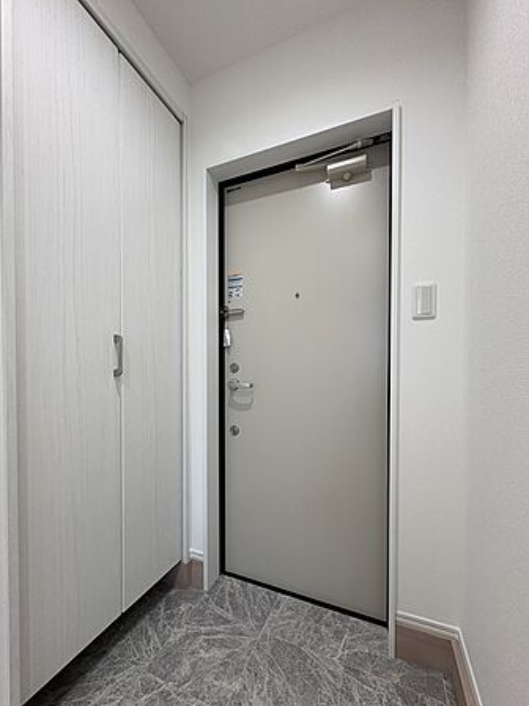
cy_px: 377
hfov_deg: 81.6
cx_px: 247
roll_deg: +0.1
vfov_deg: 98.0
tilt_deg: +0.2
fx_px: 306
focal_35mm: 15
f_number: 2.2
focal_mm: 2.22
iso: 125
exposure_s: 1/50
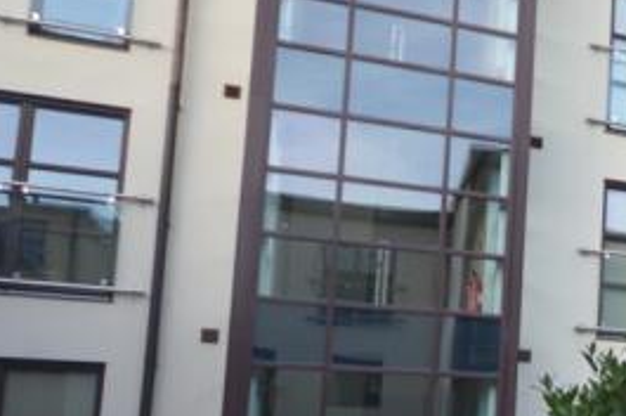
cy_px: 375
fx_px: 1007
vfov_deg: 22.7
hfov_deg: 25.9
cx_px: 931
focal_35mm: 58
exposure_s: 1/125
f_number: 4
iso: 100
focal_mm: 10
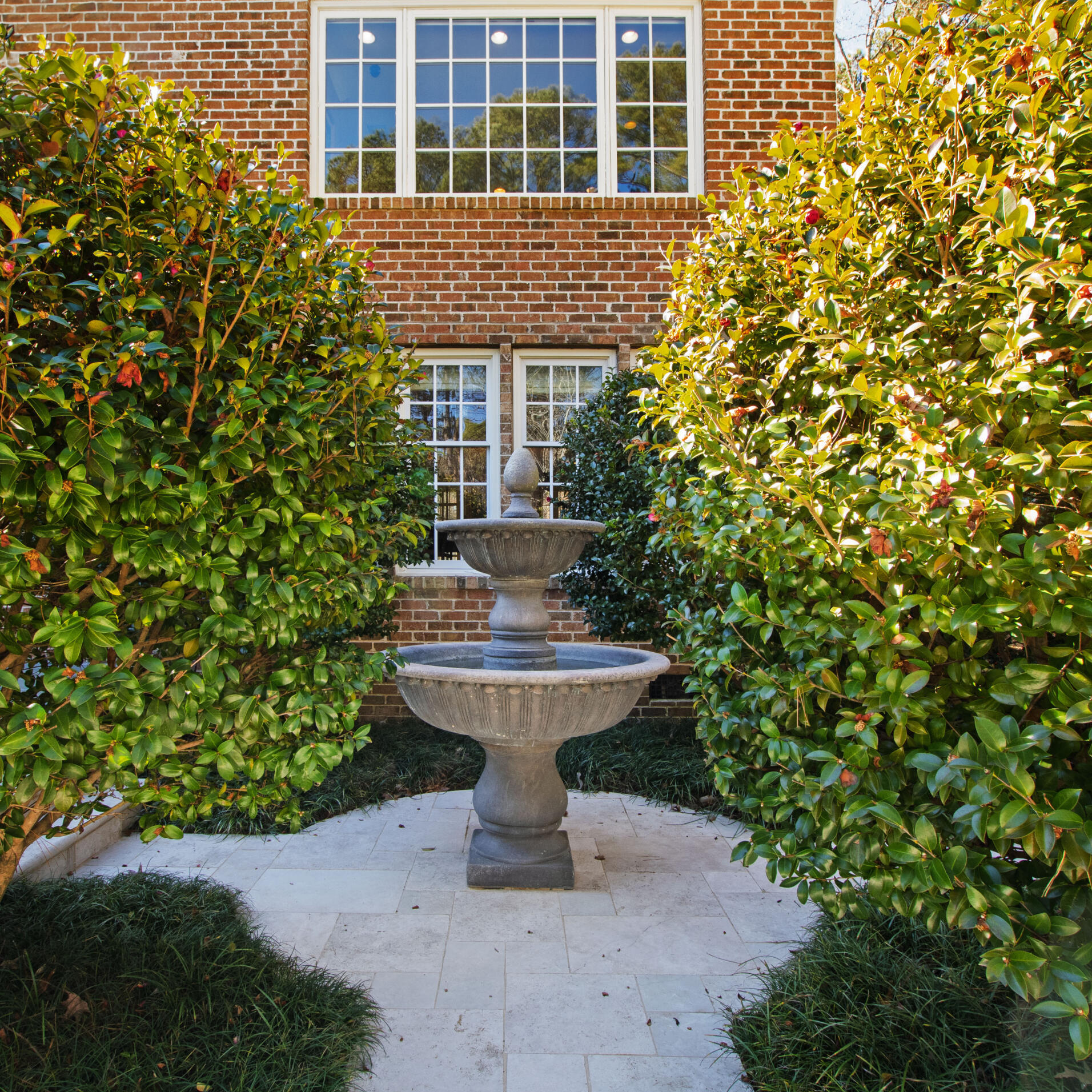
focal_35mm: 20
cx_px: 528
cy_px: 552
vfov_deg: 74.8
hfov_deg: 74.8
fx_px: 714
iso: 400
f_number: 8
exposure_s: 1/50
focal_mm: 10
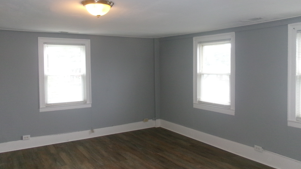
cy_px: 72
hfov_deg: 62.6
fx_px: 247
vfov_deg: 37.7
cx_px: 149
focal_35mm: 31
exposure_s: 1/34
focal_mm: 5.1
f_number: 3.9
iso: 400
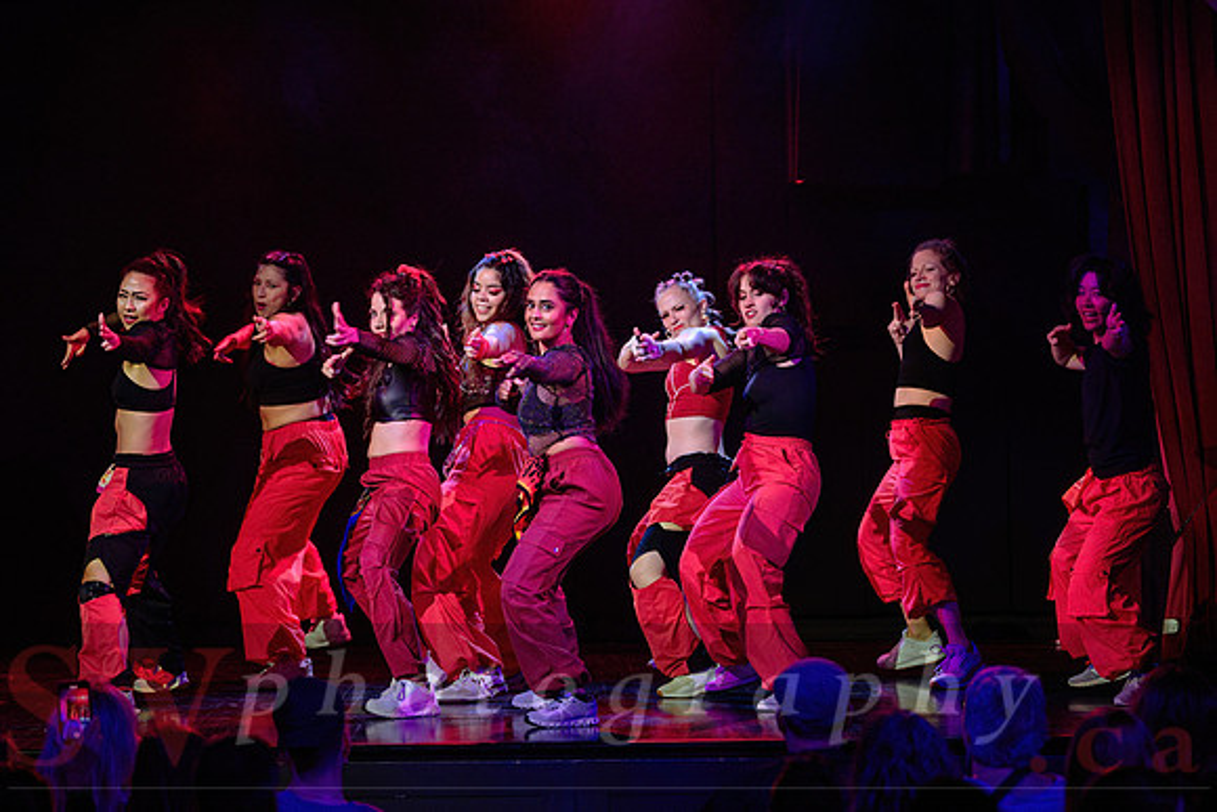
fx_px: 4480
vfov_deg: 10.4
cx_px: 556
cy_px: 323
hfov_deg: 15.5
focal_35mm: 133
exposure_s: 1/200
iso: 1600
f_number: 2.8
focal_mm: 110
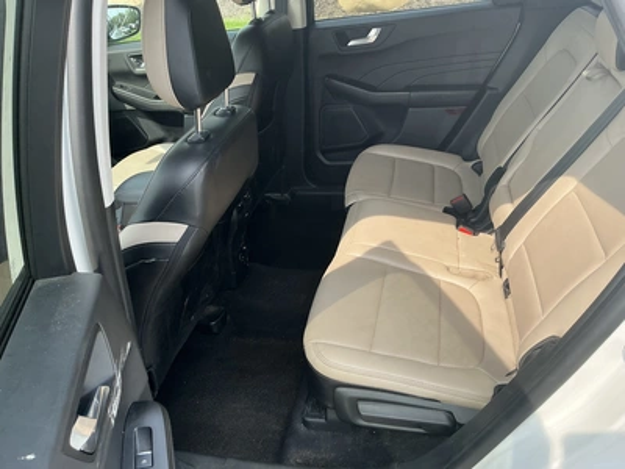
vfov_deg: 49.7
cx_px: 312
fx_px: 506
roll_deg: +2.5
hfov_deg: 63.4
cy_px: 234
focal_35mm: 28
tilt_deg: -31.8
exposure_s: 1/331
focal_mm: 3
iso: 25
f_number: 1.8
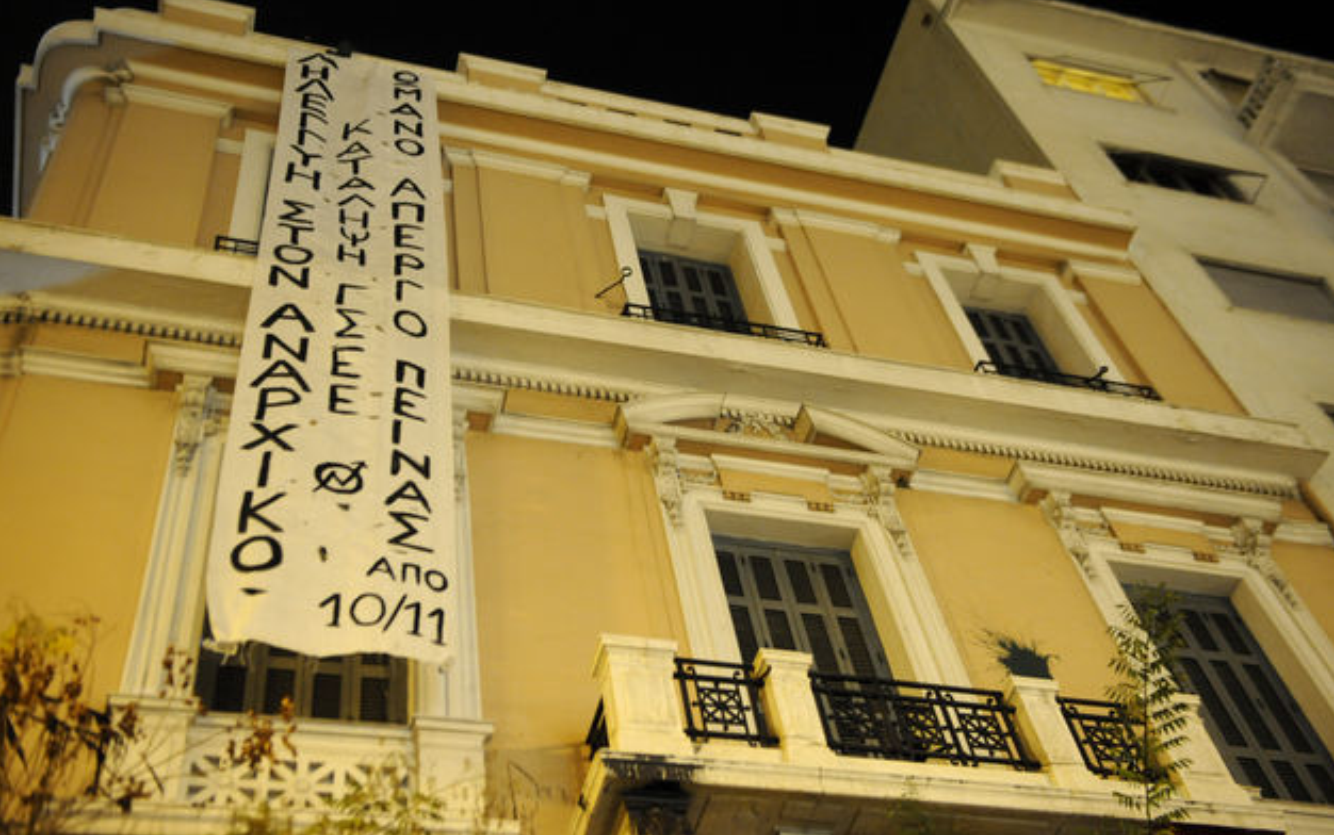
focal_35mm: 41
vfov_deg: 31.3
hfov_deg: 48.2
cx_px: 669
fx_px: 1491
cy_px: 413
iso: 4000
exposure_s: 1/25
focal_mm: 40
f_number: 2.8
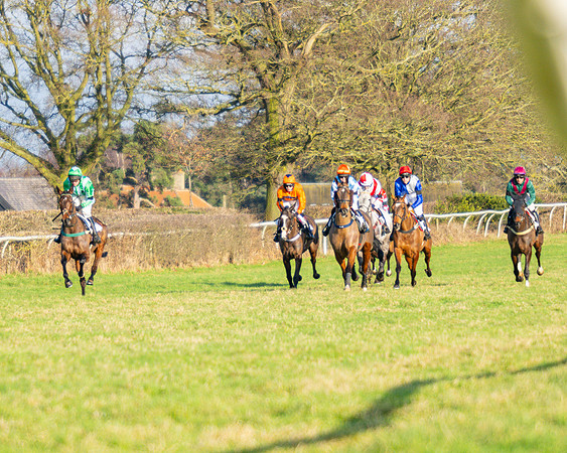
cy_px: 232
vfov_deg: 4.6
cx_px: 215
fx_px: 5687
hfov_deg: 5.7
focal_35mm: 339
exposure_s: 1/2500
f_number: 2.8
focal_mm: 140
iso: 200
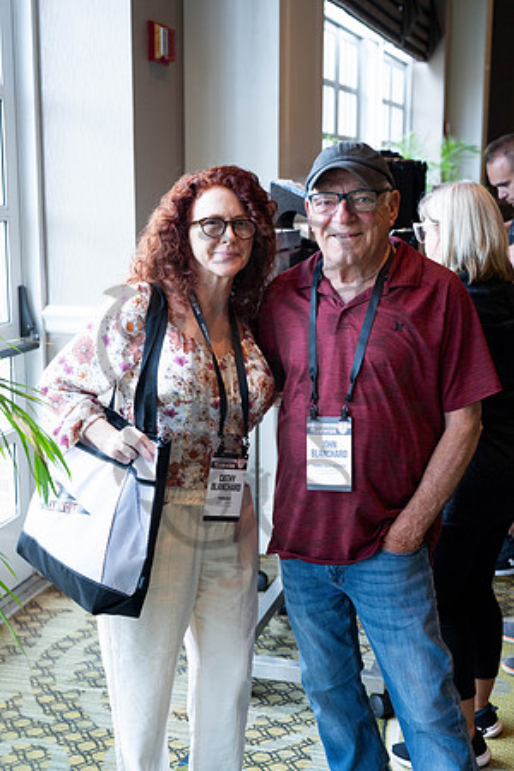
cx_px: 257
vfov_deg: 39.6
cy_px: 386
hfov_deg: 27.0
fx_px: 1071
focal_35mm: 50
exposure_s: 1/160
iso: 800
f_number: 4.5
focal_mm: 50
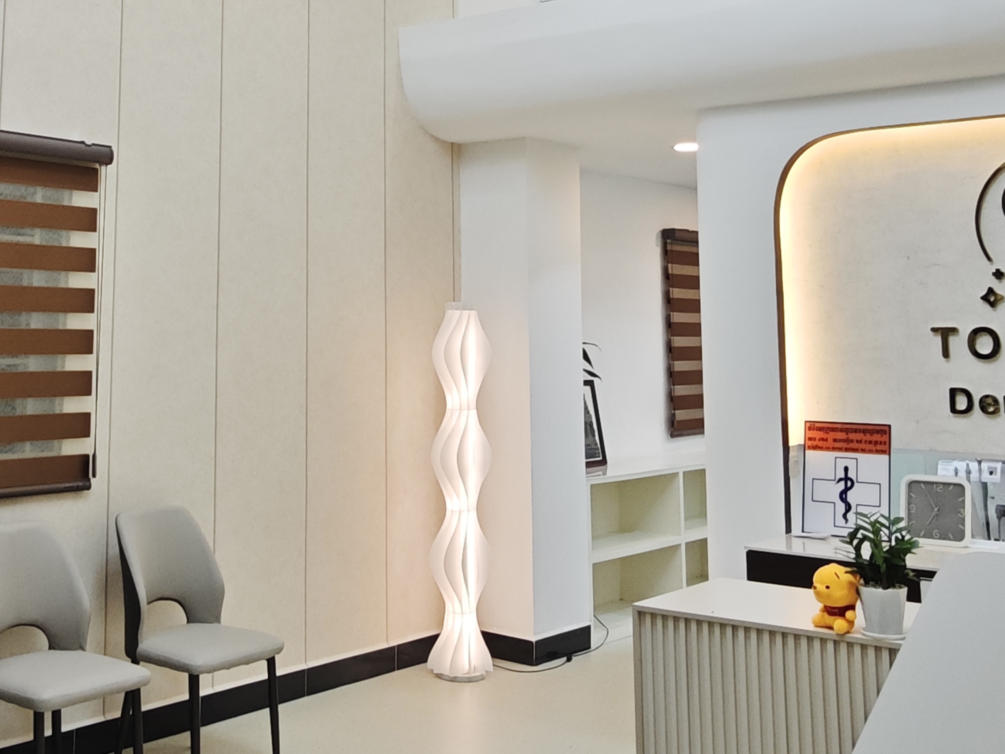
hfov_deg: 42.4
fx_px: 1277
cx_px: 334
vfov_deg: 31.9
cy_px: 138
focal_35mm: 44
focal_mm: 2.13
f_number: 2.2
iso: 400
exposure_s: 1/50
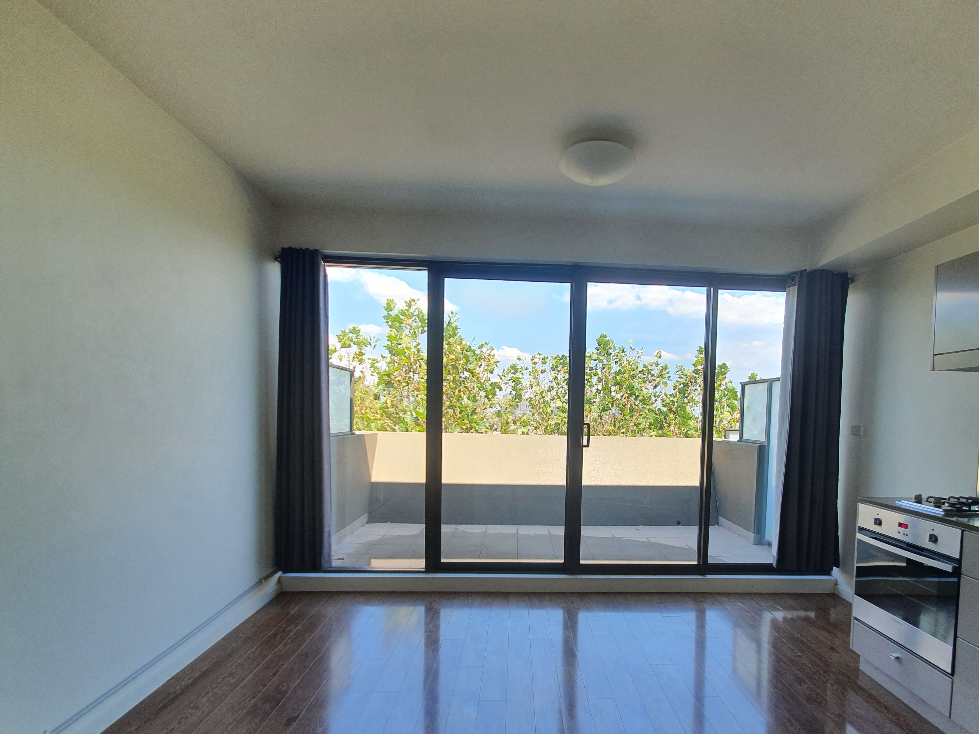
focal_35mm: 17
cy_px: 446
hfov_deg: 90.5
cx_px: 553
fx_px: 481
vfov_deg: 73.8
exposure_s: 1/165
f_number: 2.2
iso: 50
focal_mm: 1.8
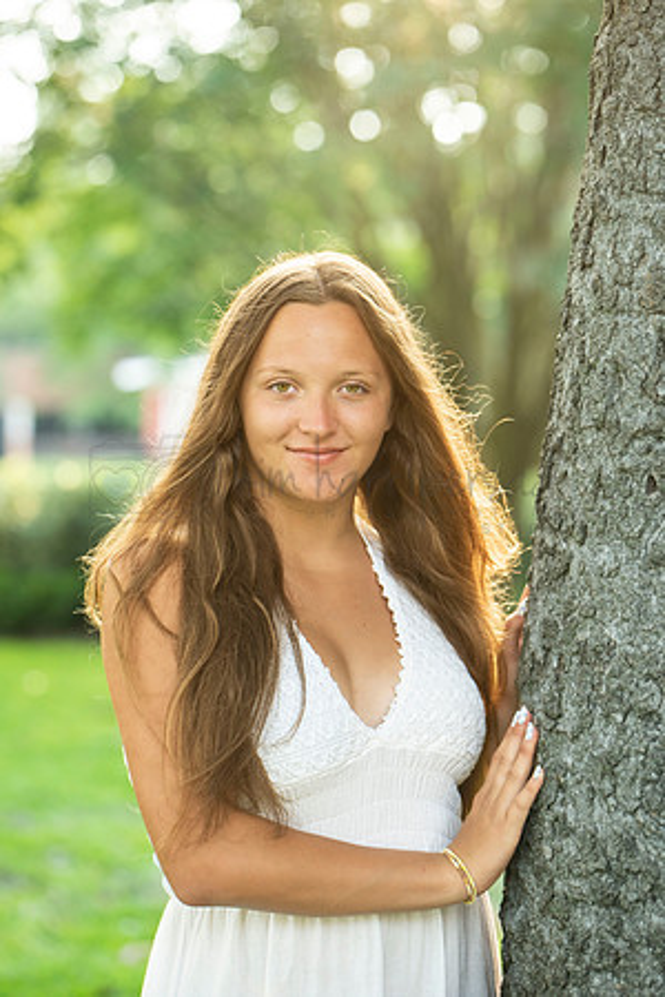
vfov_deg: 23.9
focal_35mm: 85
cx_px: 332
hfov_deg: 16.1
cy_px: 498
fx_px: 2355
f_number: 3.2
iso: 640
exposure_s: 1/320
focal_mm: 85
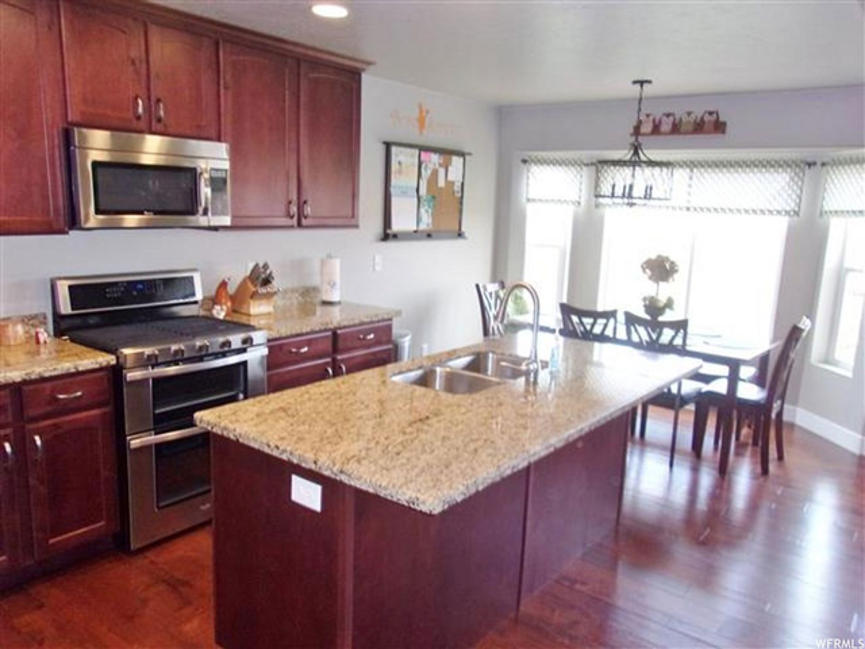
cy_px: 324
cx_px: 432
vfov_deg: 51.4
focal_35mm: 27
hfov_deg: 65.3
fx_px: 675
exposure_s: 1/34
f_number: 3
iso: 159
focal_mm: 4.9
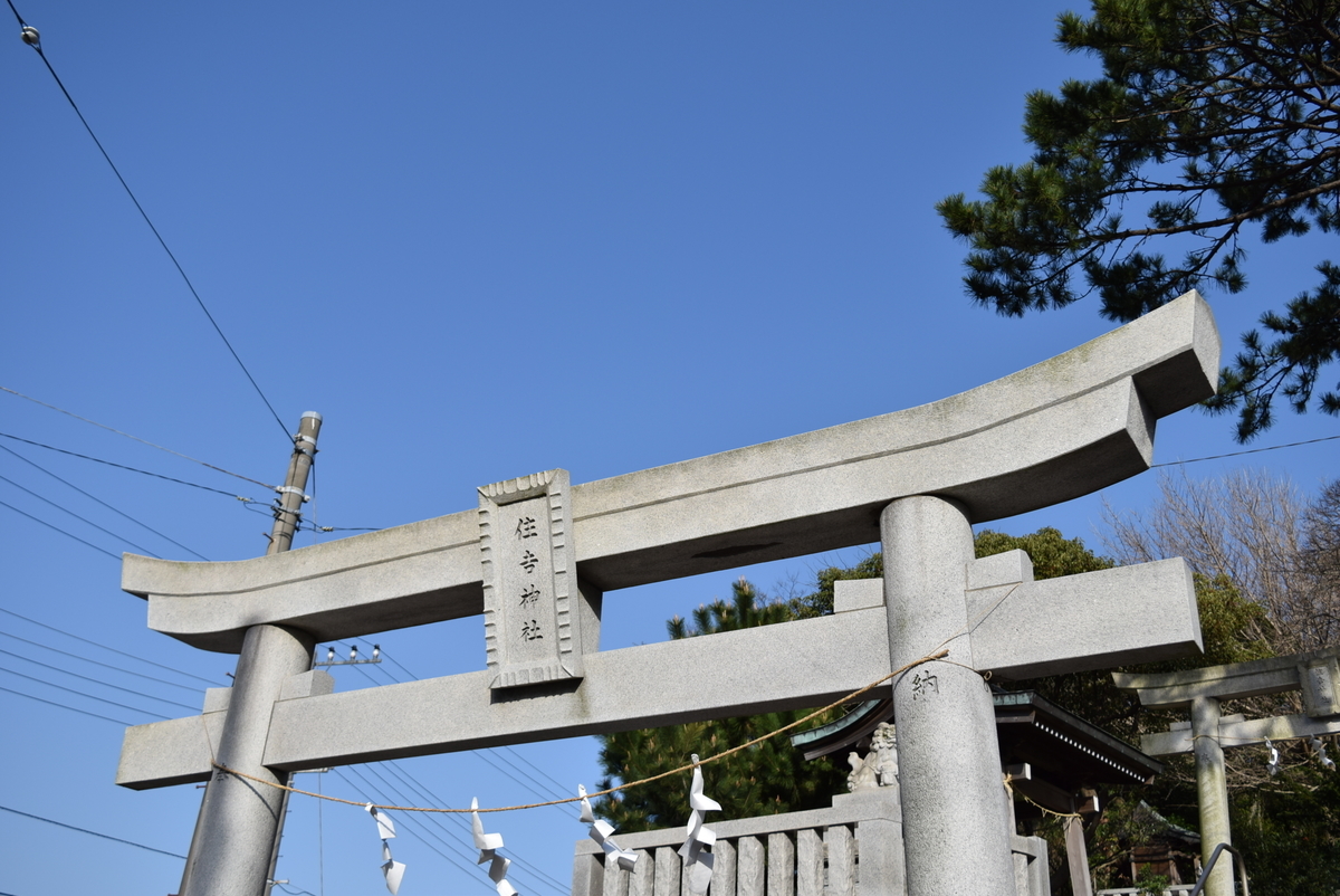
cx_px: 670
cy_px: 448
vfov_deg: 35.5
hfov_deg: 51.3
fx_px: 1397
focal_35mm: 38
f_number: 5.6
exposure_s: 1/1000
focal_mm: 25
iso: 100
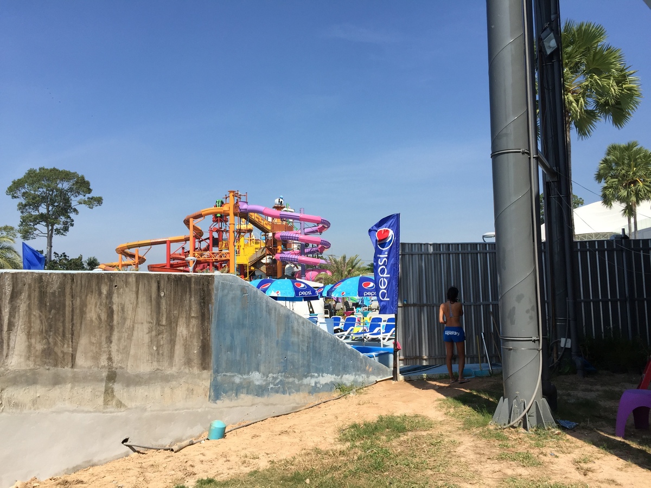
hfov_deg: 61.7
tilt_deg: +3.5
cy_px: 244
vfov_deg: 48.2
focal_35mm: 29
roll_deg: -0.3
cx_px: 326
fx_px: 545
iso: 32
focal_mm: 4.15
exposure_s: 1/2198
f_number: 2.2
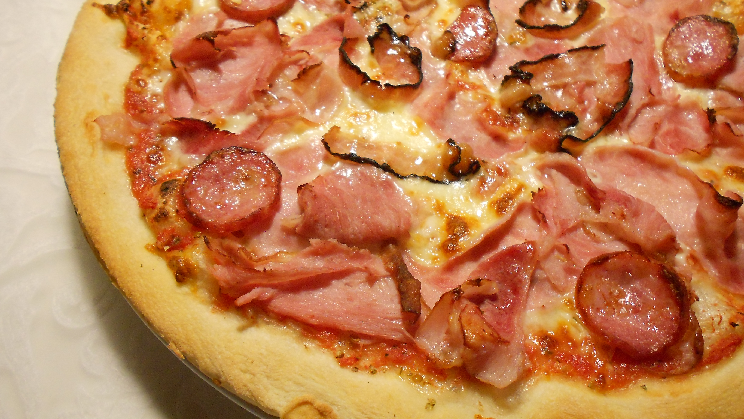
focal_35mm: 29
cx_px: 377
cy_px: 212
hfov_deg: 66.1
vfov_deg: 40.2
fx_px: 572
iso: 400
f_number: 3.2
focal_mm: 4.6
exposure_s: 1/30
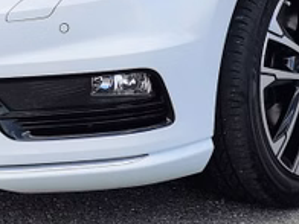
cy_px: -85
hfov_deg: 12.7
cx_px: 145
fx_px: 1339
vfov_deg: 9.4
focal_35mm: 155
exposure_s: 1/1894
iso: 50
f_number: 1.8
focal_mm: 5.58
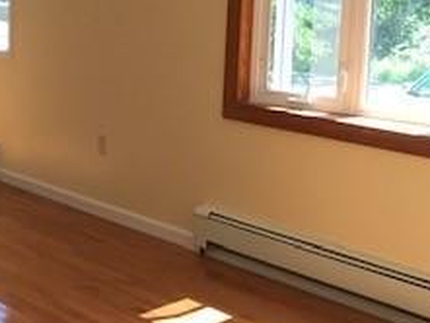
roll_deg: -0.1
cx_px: 6
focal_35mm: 81
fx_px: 1007
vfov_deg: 18.1
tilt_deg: -5.9
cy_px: 90
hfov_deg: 23.2
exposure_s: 1/113
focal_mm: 3.99
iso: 20
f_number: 1.8
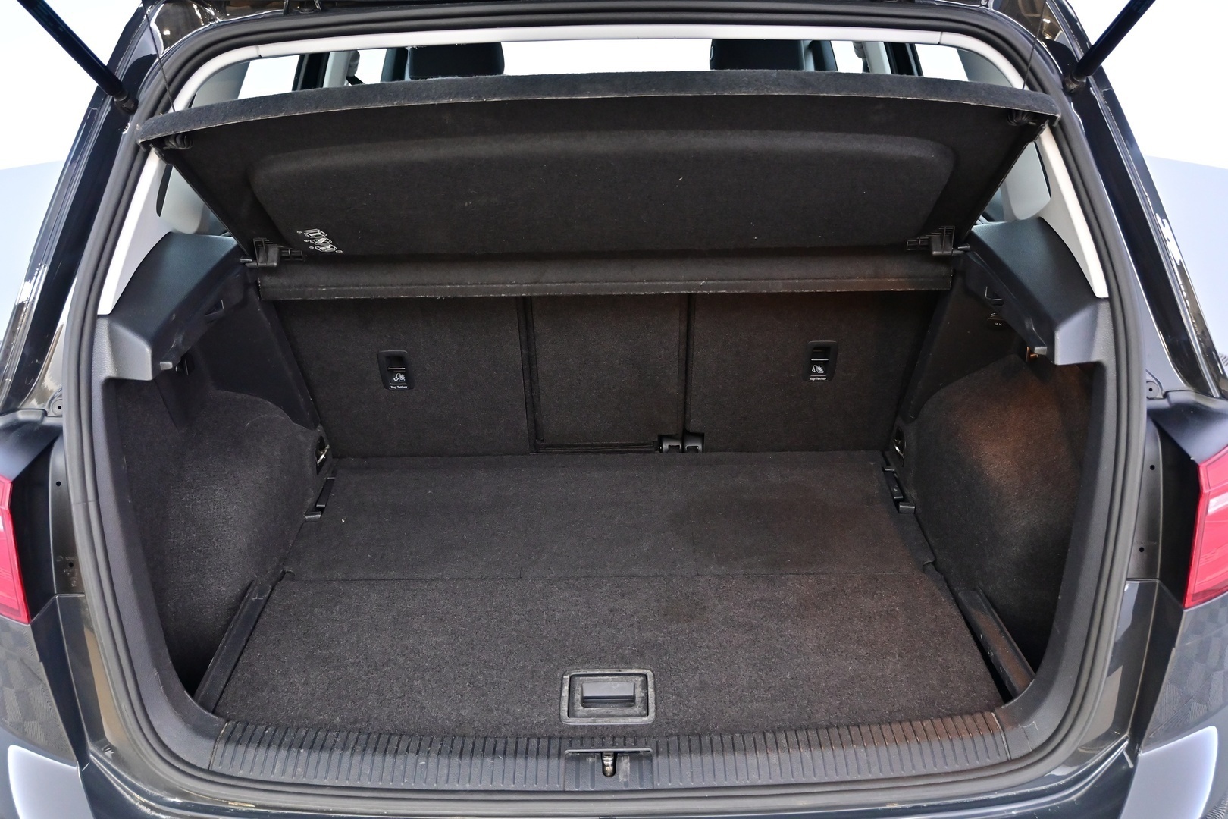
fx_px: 1074
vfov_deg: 41.7
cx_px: 614
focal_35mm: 32
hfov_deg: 59.5
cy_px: 410
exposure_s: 1/20
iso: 1400
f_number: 4
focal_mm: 21
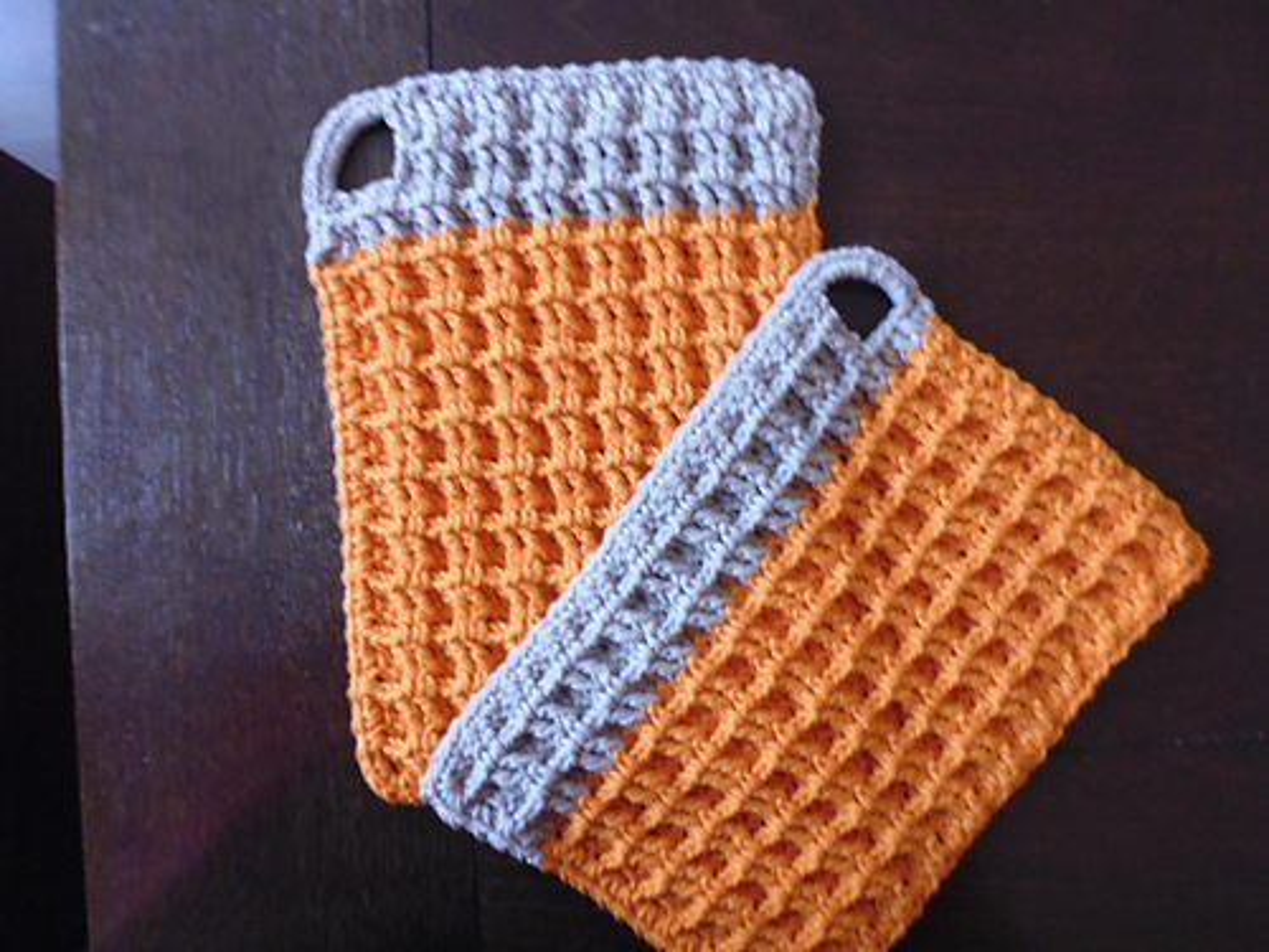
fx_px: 880
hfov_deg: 71.6
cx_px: 634
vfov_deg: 56.8
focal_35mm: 24
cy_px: 476
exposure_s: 1/5
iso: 400
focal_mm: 4.3
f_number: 2.8
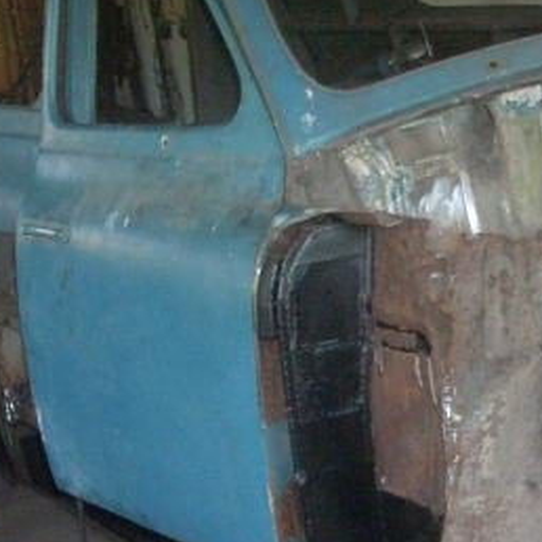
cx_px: 471
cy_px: 348
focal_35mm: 95
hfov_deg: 18.1
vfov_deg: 18.3
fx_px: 1683
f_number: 2.8
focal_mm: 6.2
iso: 400
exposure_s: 1/60
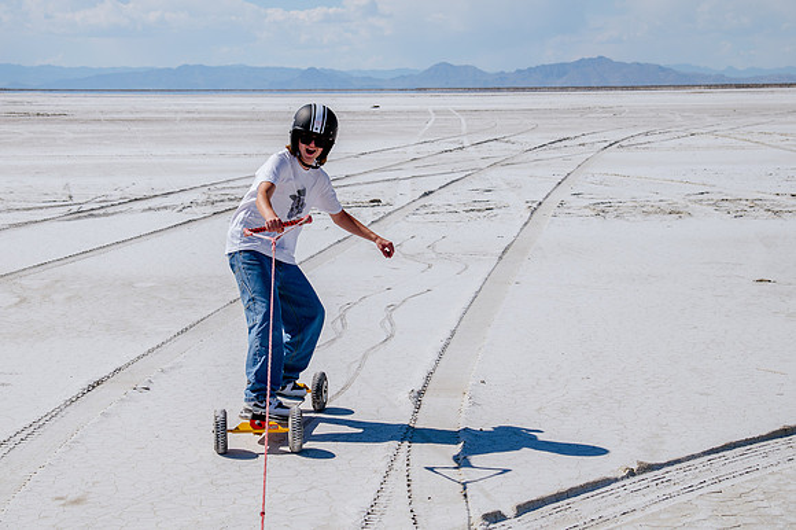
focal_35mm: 75
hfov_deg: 27.0
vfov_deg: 18.2
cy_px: 251
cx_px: 308
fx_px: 1655
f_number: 6.3
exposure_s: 1/1250
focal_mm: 52
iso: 160
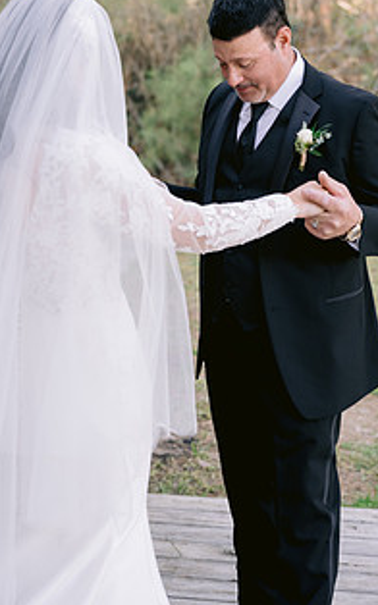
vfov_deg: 27.9
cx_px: 162
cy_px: 175
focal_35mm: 73
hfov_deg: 17.8
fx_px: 1204
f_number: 2.8
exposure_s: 1/200
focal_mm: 50
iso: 400
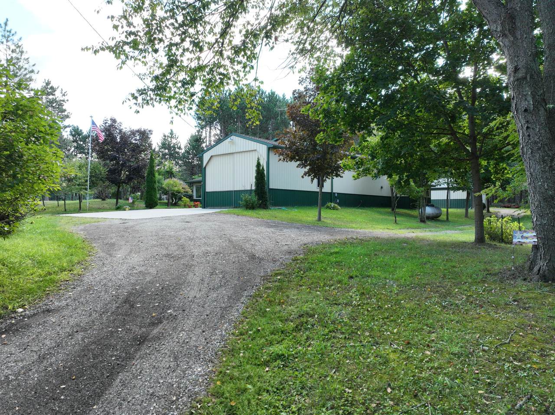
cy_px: 208
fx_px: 385
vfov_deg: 56.8
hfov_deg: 71.6
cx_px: 278
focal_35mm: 24
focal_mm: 12.29
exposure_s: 1/725
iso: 420
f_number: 2.8
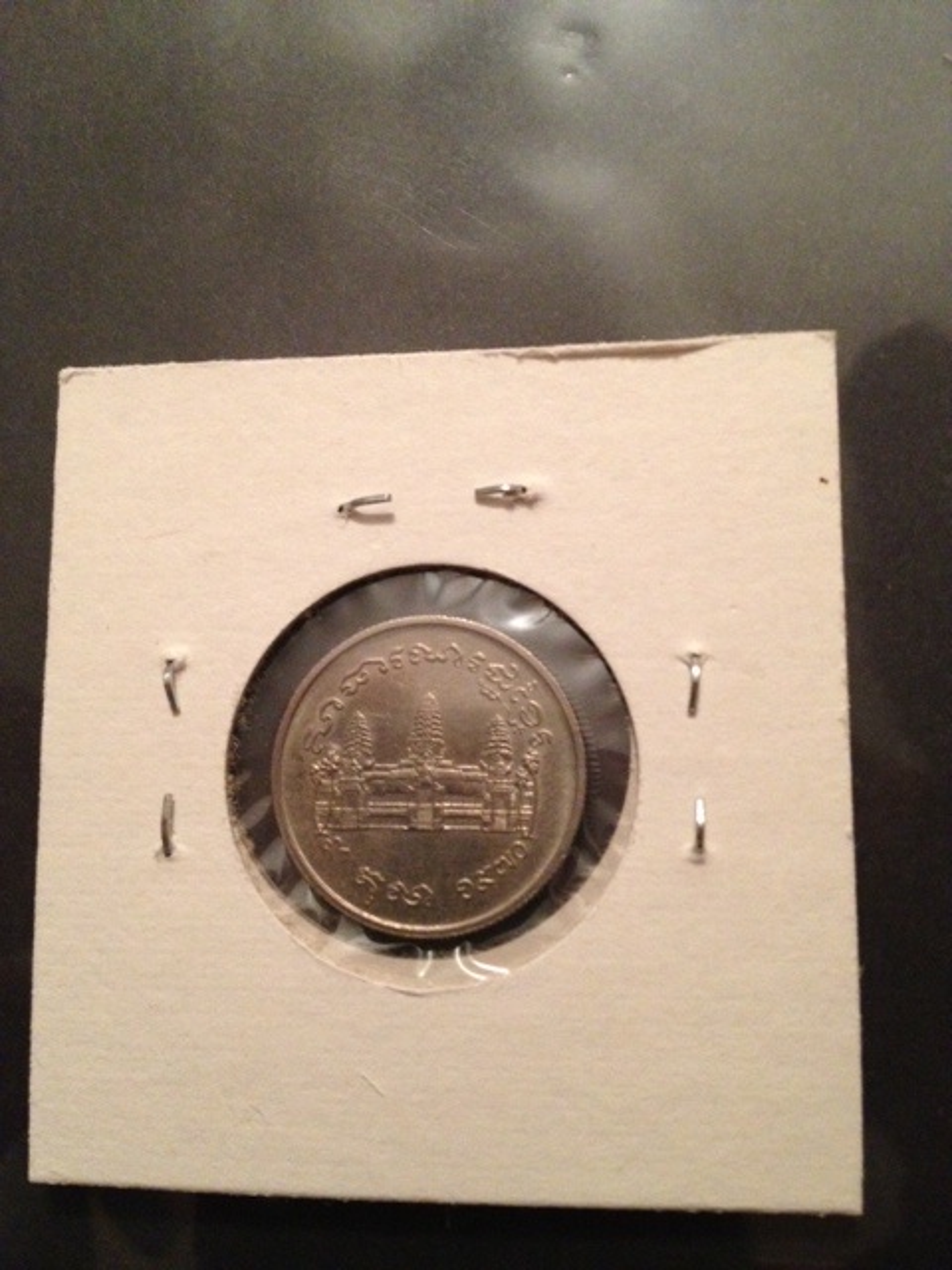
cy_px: 635
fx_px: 1283
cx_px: 476
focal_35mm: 35
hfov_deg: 40.7
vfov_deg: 52.6
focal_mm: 4.28
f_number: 2.4
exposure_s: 1/17
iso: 400
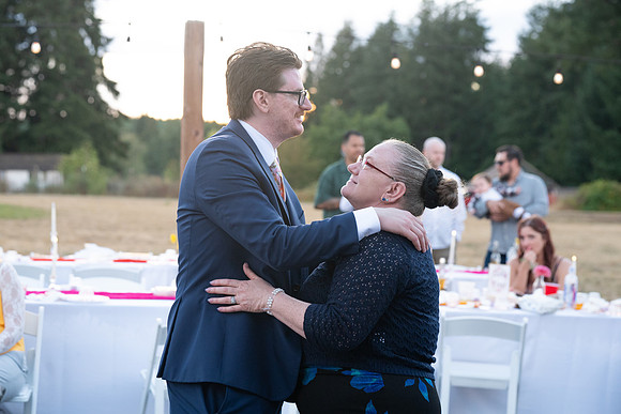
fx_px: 1294
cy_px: 207
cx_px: 310
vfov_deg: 18.2
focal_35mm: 75
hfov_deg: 27.0
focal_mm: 75
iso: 2000
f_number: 4
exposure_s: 1/500
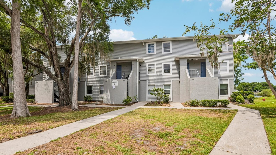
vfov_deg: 63.9
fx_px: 124
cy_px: 77
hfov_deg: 95.9
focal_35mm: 17
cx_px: 139
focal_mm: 16
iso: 400
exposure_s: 1/1600
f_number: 8
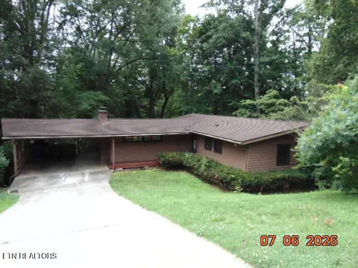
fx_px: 259
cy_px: 134
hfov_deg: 69.4
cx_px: 179
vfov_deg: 54.9
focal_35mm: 25
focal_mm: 4.5
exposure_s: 1/320
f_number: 3
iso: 80
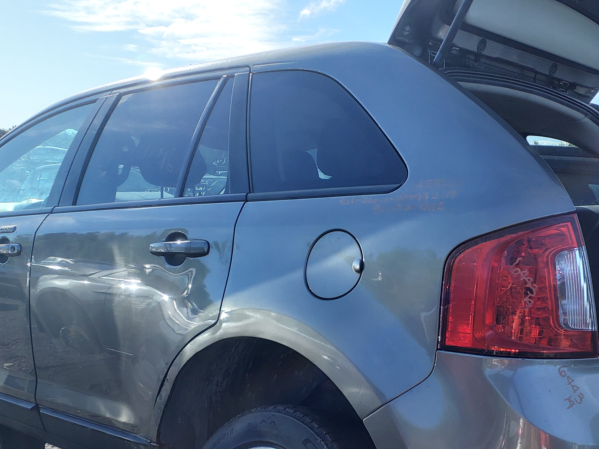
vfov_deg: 33.2
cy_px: 311
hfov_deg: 43.8
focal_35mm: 43
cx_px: 325
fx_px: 744
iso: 40
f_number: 1.9
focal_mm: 3.58
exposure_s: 1/286
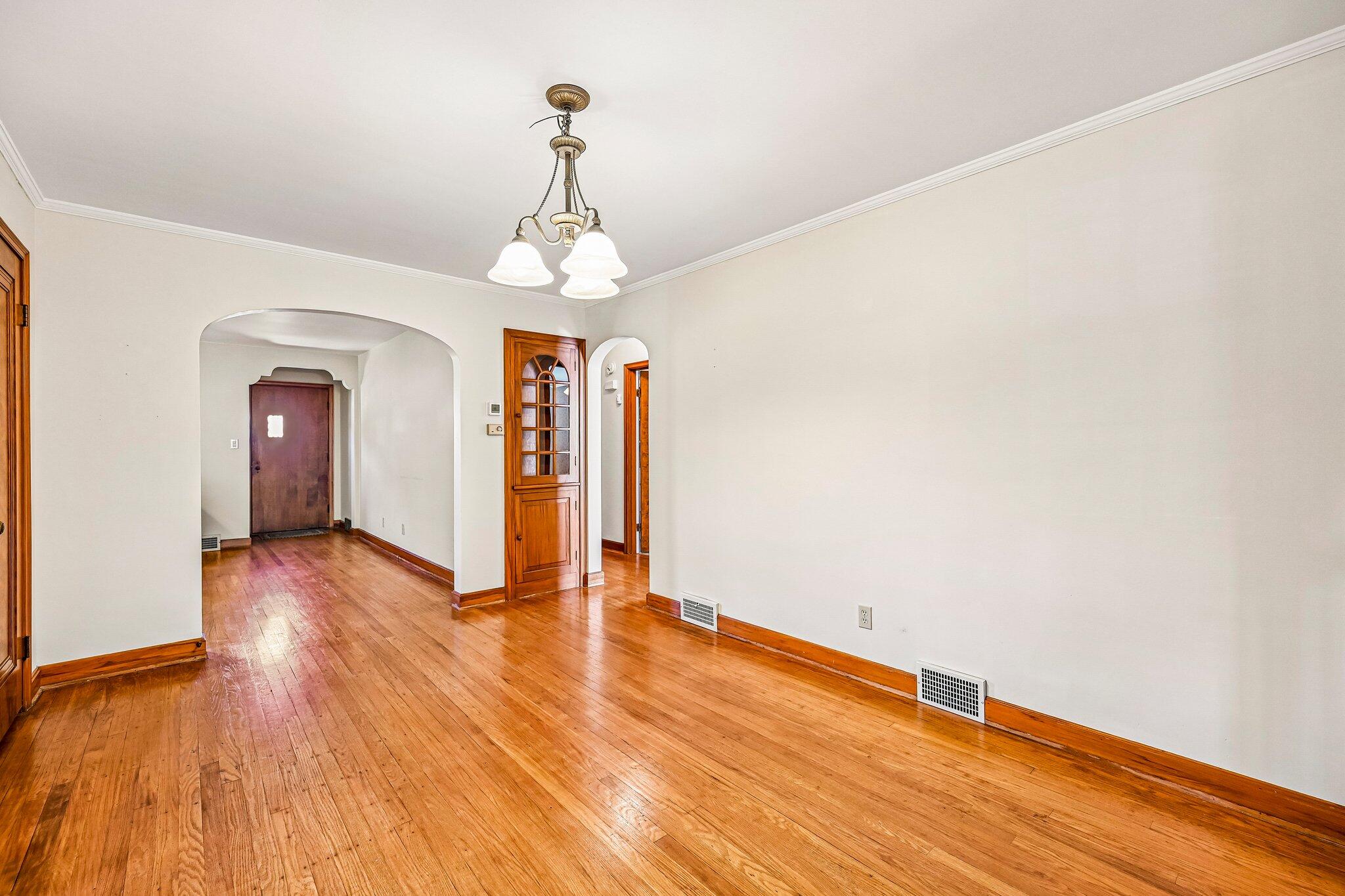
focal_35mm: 14
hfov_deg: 104.3
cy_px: 448
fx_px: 523
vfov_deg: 81.2
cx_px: 672
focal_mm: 14
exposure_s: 1/8
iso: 400
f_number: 4.8
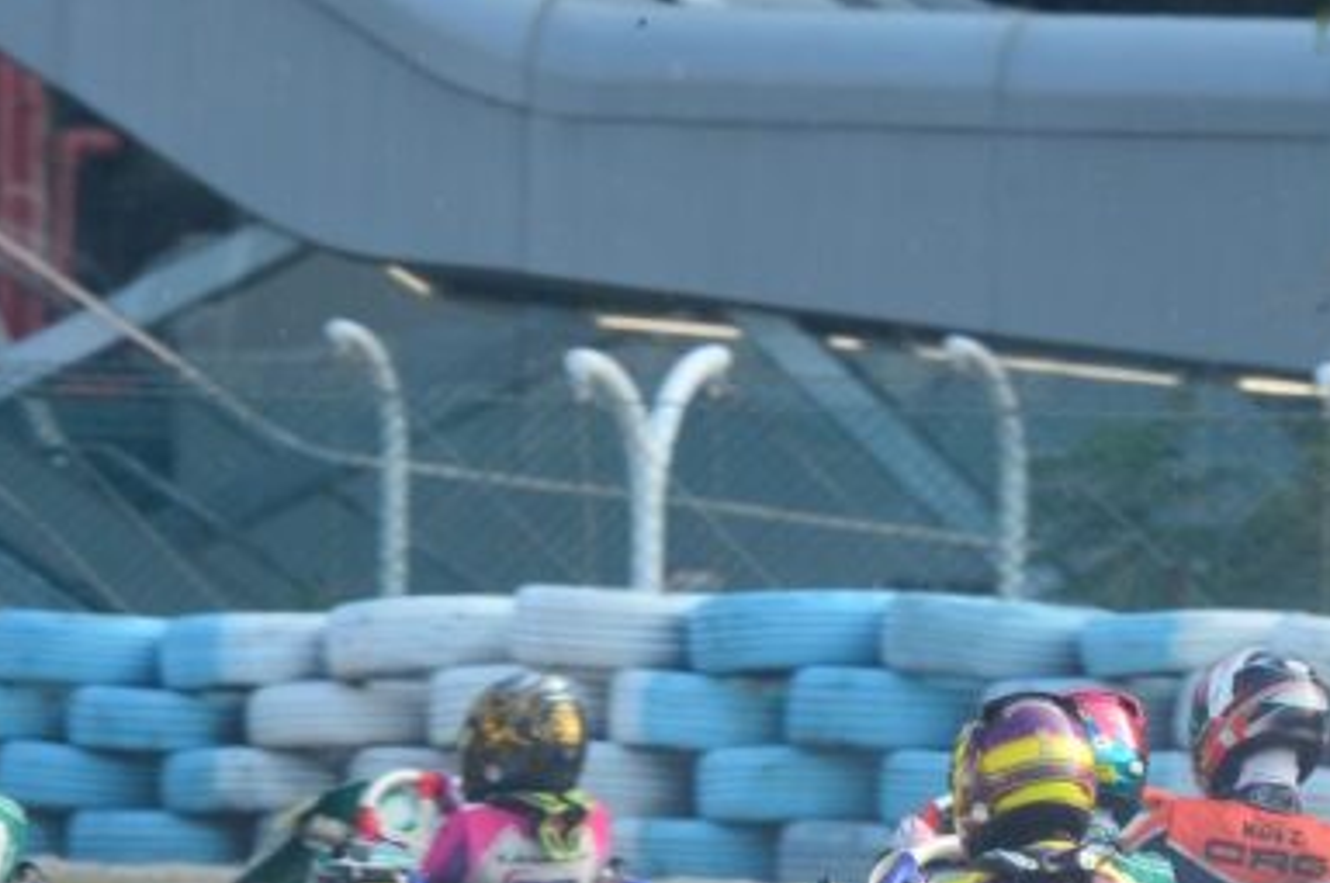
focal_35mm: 800
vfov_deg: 1.7
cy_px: 843
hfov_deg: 2.6
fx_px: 29518
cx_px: 1150
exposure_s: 1/250
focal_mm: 300
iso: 200
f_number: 8
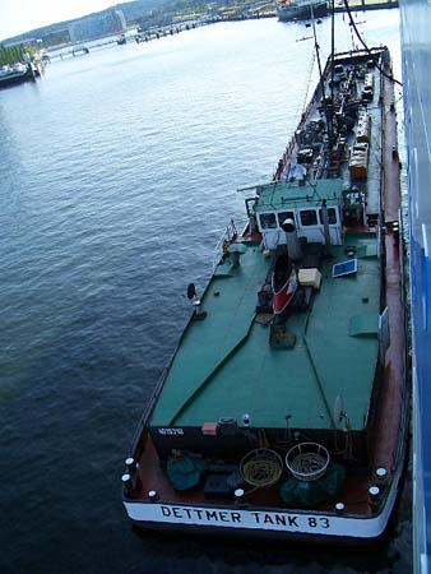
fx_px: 580
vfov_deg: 52.6
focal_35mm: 35
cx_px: 216
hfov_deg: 40.7
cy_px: 287
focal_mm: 5.8
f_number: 4.3
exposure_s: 1/320
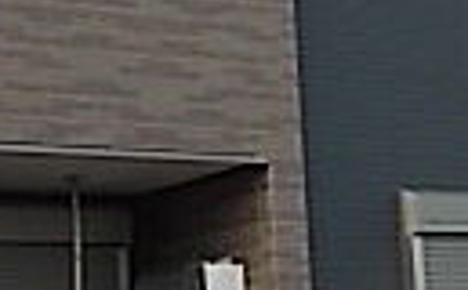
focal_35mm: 137
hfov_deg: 15.3
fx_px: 1744
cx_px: 250
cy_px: -232
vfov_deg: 9.1
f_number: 3.2
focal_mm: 4.6
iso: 80
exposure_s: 1/160
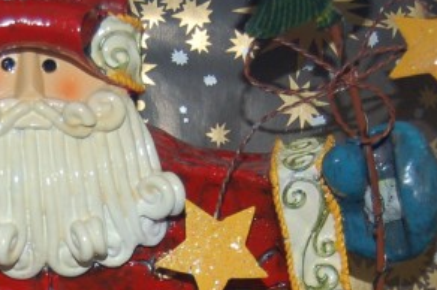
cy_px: 345
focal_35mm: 137
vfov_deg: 9.8
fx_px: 1661
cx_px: 36
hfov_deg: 14.8
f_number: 4.2
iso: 400
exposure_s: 1/60
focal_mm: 26
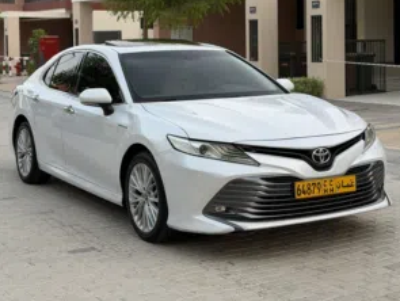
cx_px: 201
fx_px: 752
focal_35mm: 65
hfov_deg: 29.8
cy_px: 62
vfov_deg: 22.3
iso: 64
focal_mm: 6.76
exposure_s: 1/169
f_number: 1.78
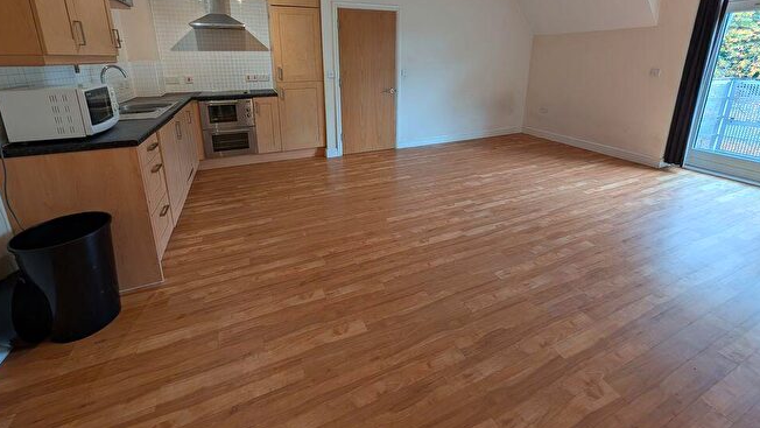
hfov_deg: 106.8
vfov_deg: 71.4
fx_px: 282
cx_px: 376
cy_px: 132
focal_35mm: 14
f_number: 1.7
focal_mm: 2.02
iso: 59
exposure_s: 1/100
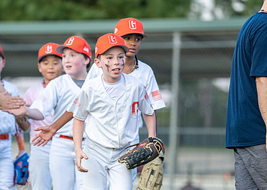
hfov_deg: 5.3
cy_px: 131
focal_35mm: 382
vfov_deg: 3.8
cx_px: 94
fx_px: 2896
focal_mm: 200
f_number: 2.8
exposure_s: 1/2000
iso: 800
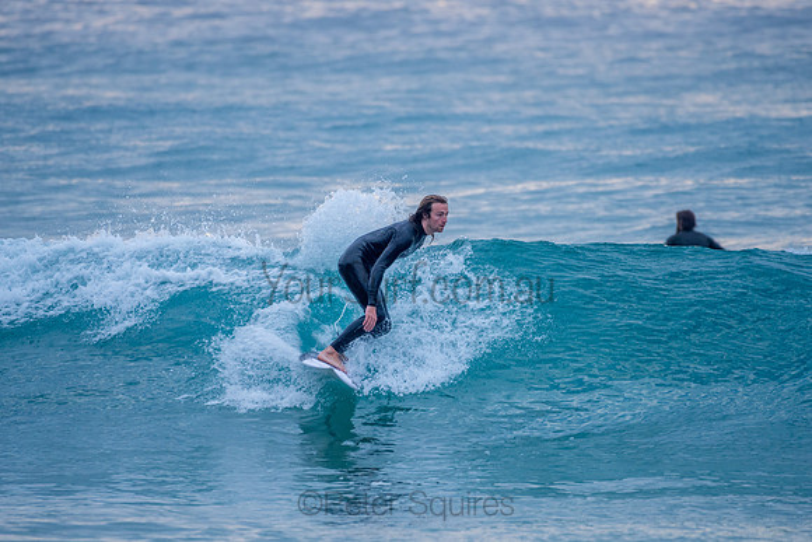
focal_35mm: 613
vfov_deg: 2.2
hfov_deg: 3.4
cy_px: 275
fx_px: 13832
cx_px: 407
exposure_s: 1/500
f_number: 5.6
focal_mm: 500
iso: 400
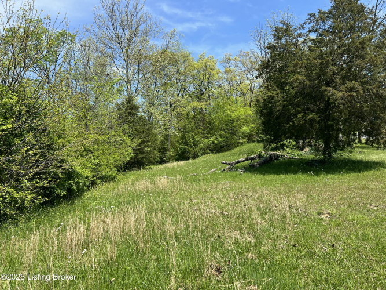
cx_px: 193
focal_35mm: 26
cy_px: 145
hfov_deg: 67.3
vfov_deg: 53.0
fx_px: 290
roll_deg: +0.8
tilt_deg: +4.4
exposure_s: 1/2457
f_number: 1.5
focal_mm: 5.7
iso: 50
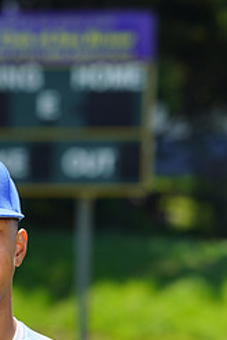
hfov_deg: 2.5
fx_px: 5204
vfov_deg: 3.7
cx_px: -30
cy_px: 384
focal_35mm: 551
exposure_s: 1/250
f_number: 8
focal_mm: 235
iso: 100
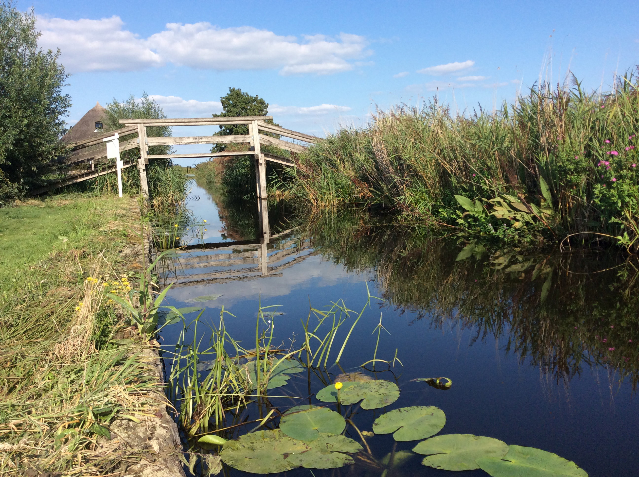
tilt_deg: -6.8
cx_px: 320
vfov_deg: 44.1
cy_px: 238
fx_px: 590
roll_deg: +4.3
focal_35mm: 32
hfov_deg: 56.9
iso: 32
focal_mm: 3.3
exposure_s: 1/1300
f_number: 2.4
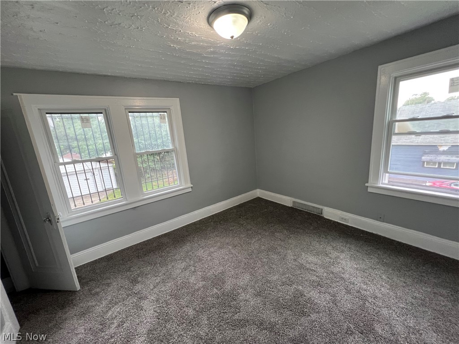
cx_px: 230
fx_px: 172
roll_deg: +4.6
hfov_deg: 106.2
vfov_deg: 89.9
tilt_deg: -12.4
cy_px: 172
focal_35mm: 13
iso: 250
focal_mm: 1.57
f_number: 1.8
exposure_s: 1/60
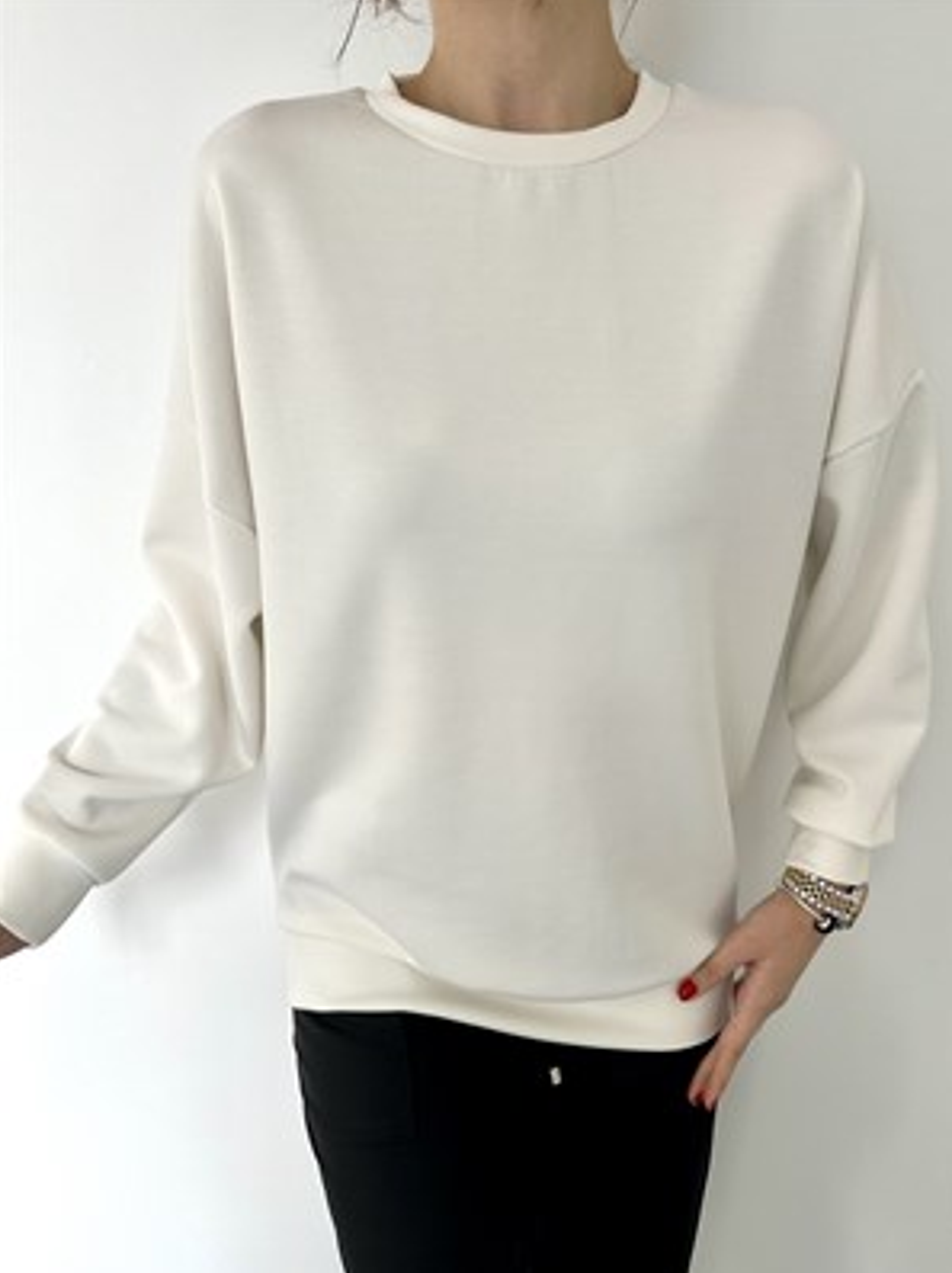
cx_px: 494
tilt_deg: -16.1
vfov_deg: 69.4
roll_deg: +2.3
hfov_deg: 54.8
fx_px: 918
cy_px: 646
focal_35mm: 25
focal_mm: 6.86
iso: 64
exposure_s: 1/121
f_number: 1.78
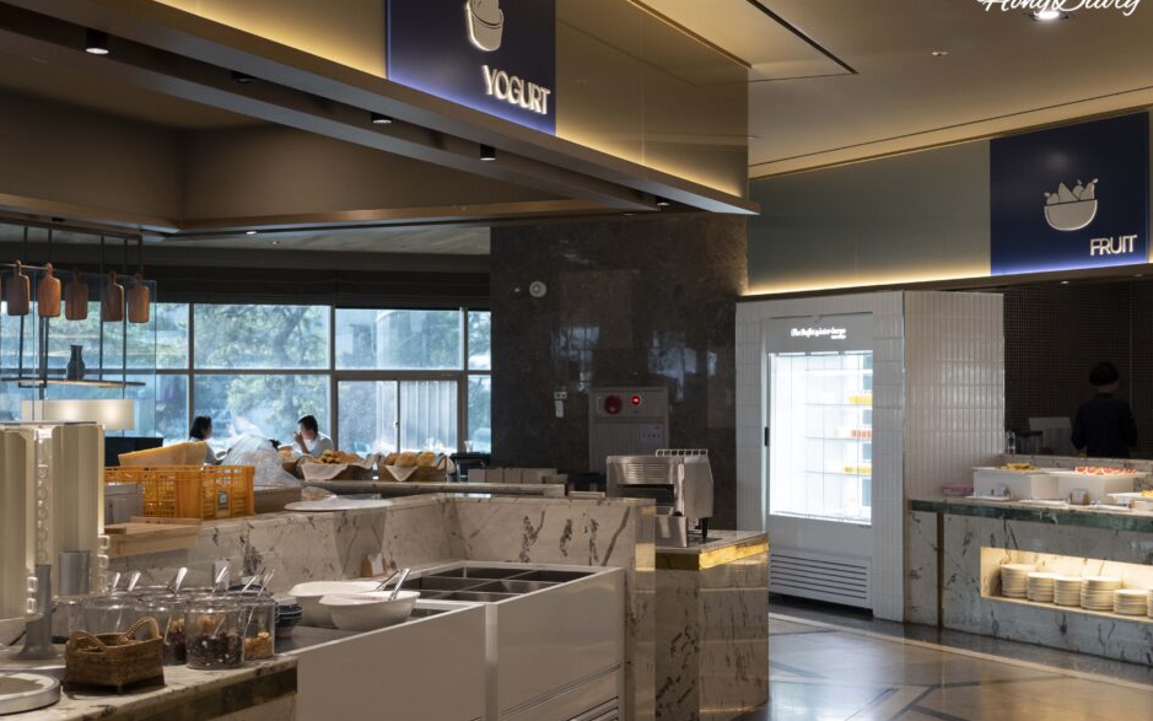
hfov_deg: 40.3
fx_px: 1571
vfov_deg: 25.8
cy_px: 376
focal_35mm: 50
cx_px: 549
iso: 1600
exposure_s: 1/160
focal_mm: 45
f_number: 5.6
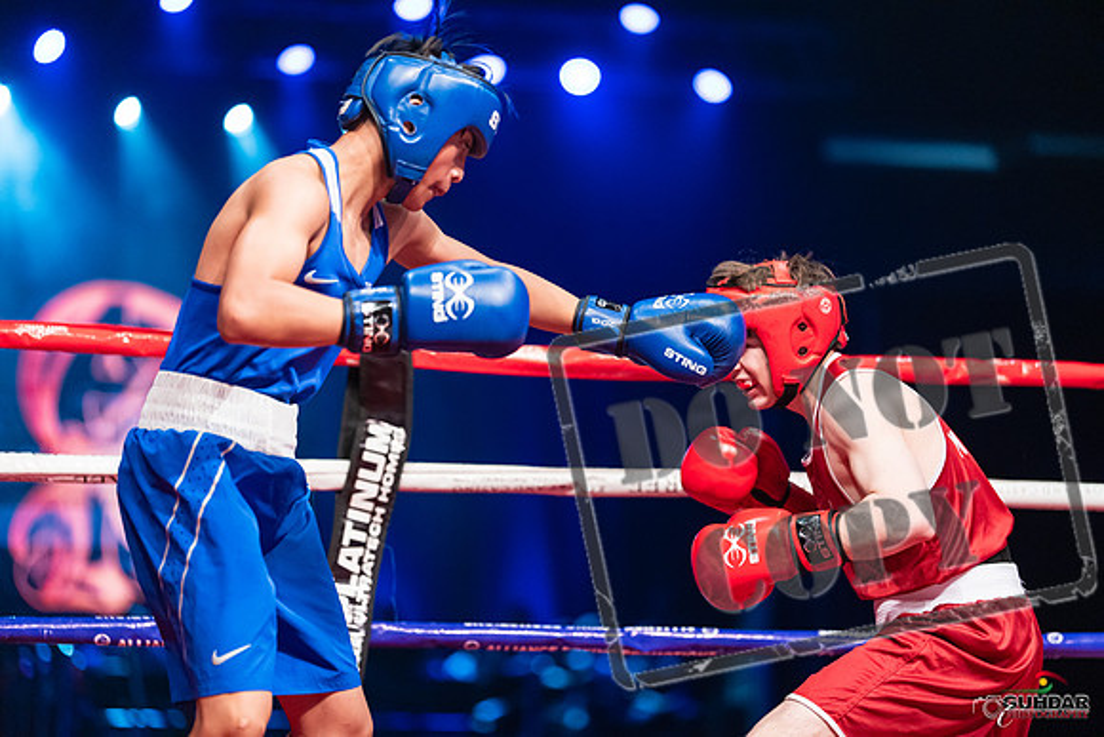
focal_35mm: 109
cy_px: 368
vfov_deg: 12.6
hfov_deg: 18.8
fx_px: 3343
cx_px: 552
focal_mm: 109
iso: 3200
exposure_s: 1/1250
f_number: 2
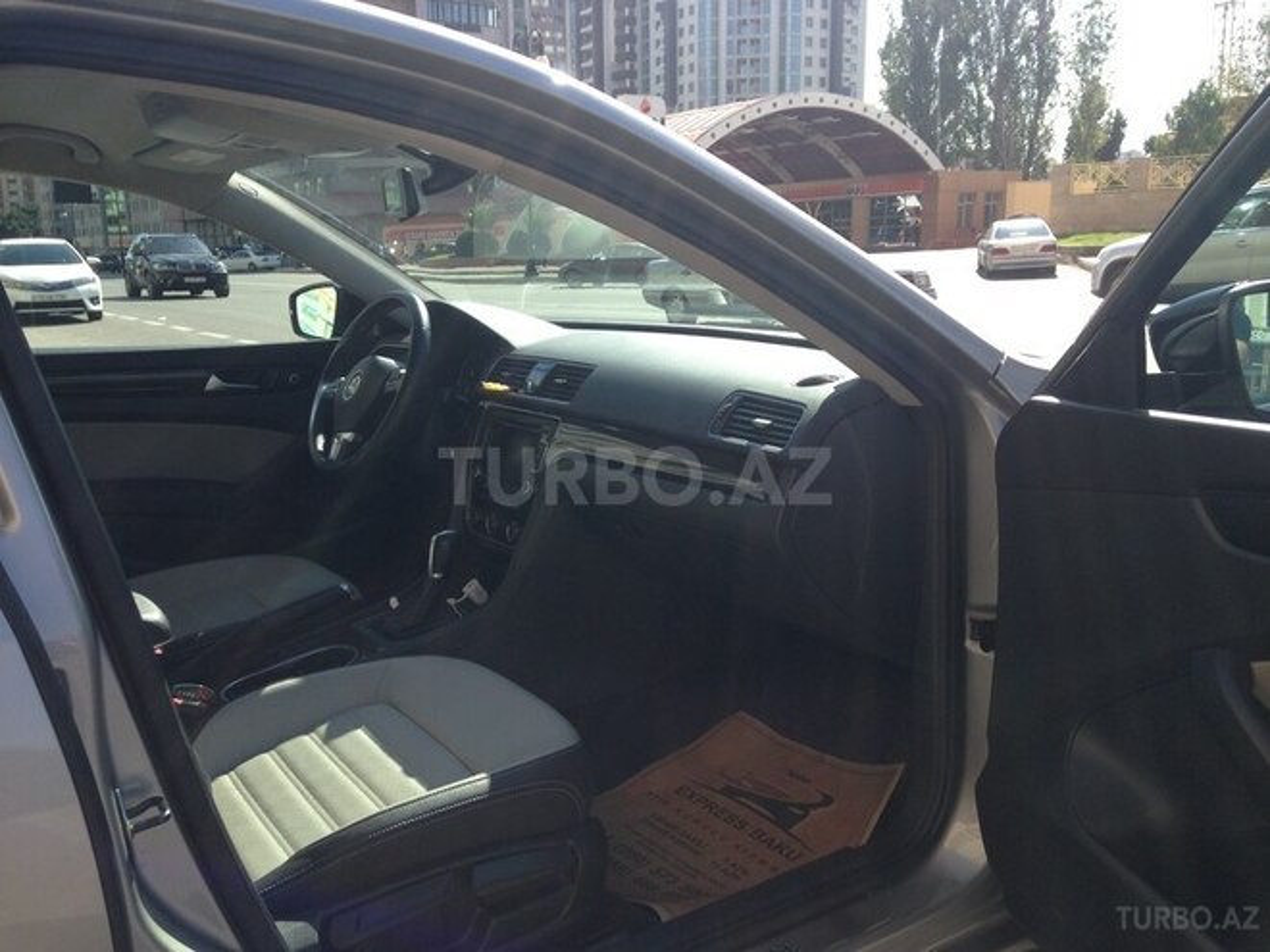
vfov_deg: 42.9
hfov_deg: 55.4
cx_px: 635
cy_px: 476
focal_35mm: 33
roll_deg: -1.1
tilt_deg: -9.7
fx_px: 1211
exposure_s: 1/623
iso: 50
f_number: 2.4
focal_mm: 4.12
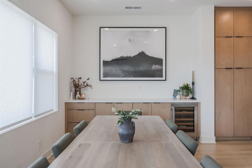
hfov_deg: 63.7
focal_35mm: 29
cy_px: 84
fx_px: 203
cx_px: 126
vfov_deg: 45.0
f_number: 9
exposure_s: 1/200
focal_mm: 29
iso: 100
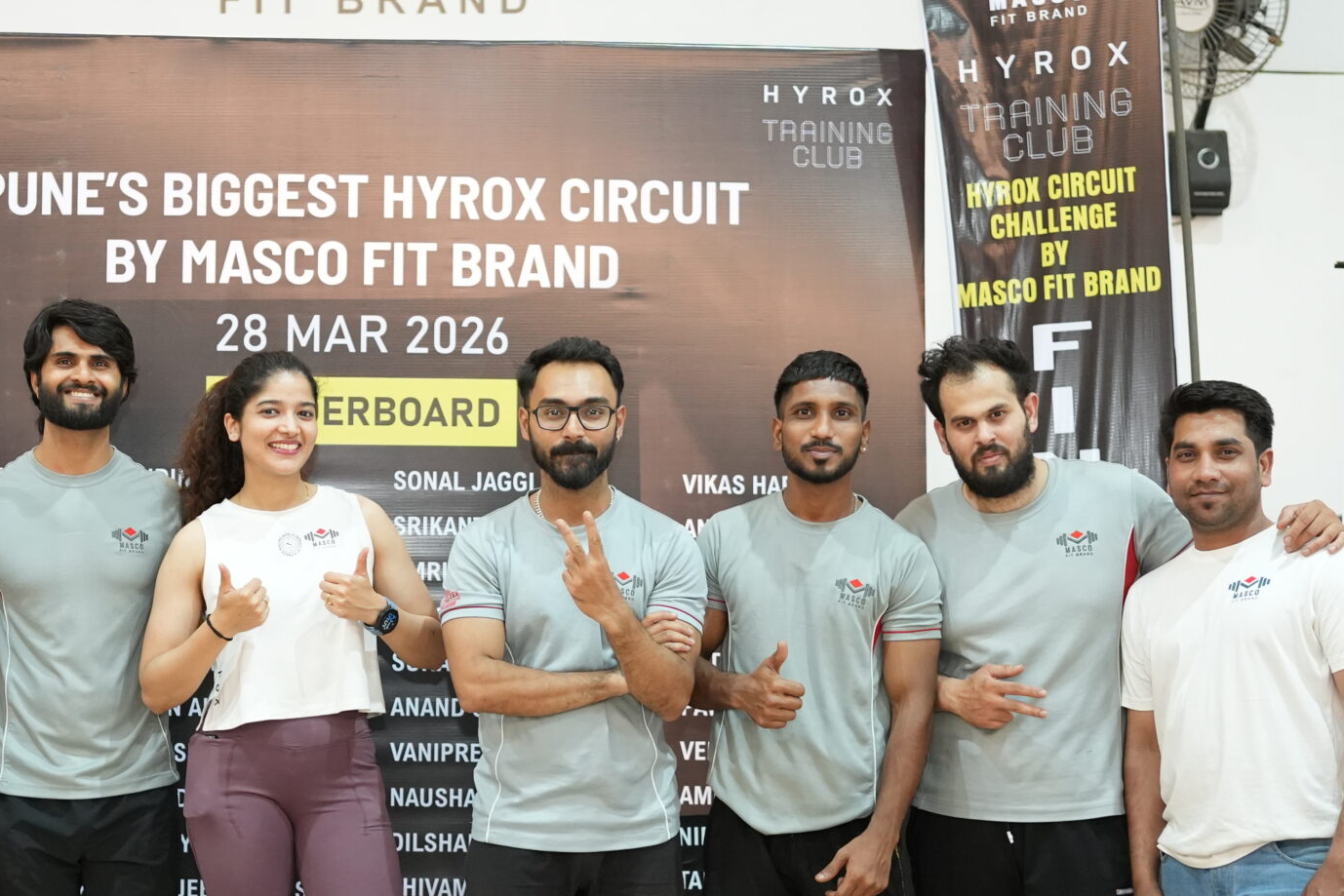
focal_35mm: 65
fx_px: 2427
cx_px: 355
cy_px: 676
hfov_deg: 30.5
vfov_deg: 20.8
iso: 3200
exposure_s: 1/200
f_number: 1.8
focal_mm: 35
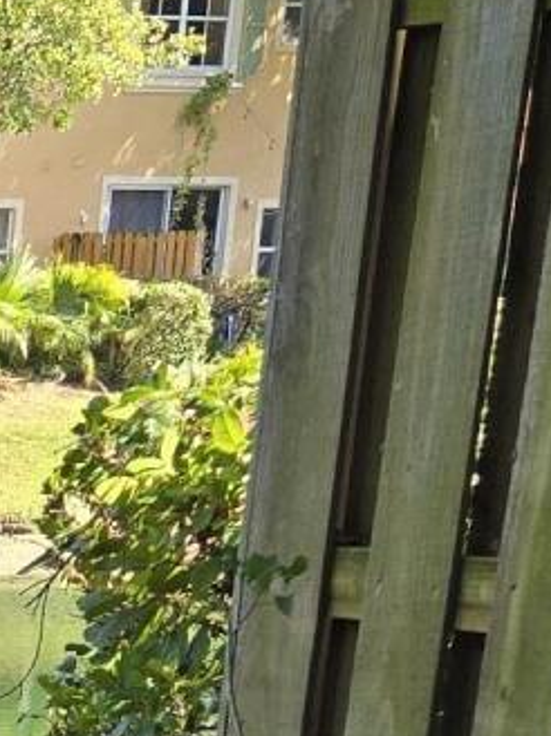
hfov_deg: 9.6
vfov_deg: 12.6
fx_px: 2977
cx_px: -654
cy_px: 1421
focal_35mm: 140
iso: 25
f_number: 1.8
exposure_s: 1/444
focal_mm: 5.4
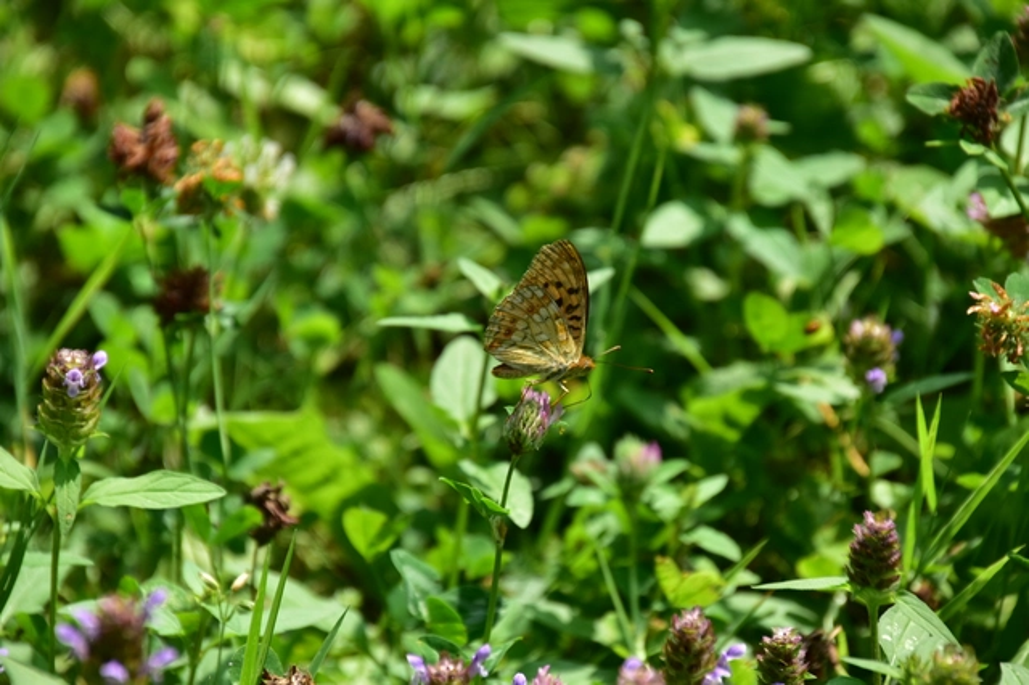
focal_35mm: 450
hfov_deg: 4.6
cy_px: 342
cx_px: 514
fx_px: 12855
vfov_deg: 3.1
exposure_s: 1/500
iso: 250
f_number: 6.3
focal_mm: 300
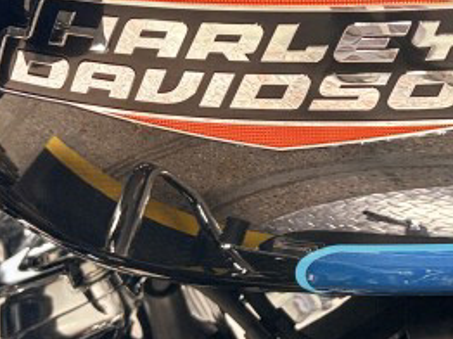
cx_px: 518
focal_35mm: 106
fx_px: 1386
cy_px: -102
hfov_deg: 17.8
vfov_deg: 13.4
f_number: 1.6
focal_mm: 5.96
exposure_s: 1/120
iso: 100
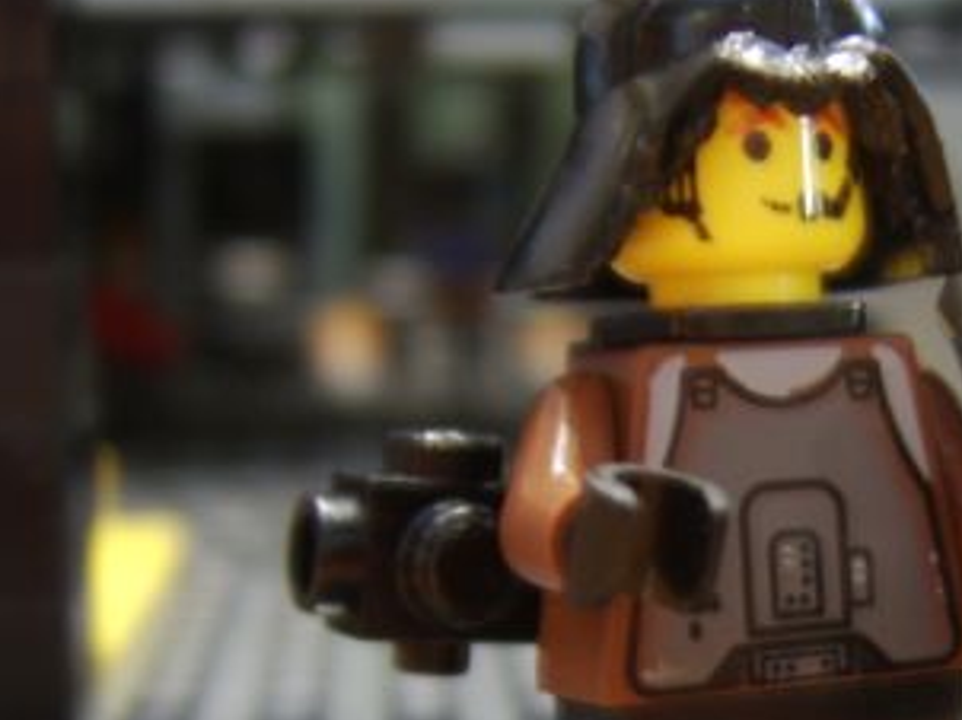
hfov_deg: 25.7
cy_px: 586
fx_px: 2055
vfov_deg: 19.6
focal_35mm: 74
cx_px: 815
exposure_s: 1
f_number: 2.7
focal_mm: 8.13
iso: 71
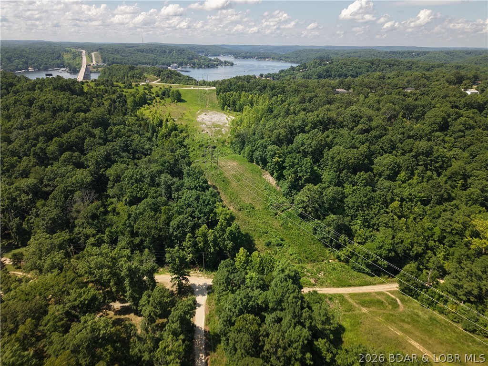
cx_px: 244
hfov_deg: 71.6
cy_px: 183
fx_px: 338
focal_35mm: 24
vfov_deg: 56.8
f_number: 1.8
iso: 140
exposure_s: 1/15
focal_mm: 8.67
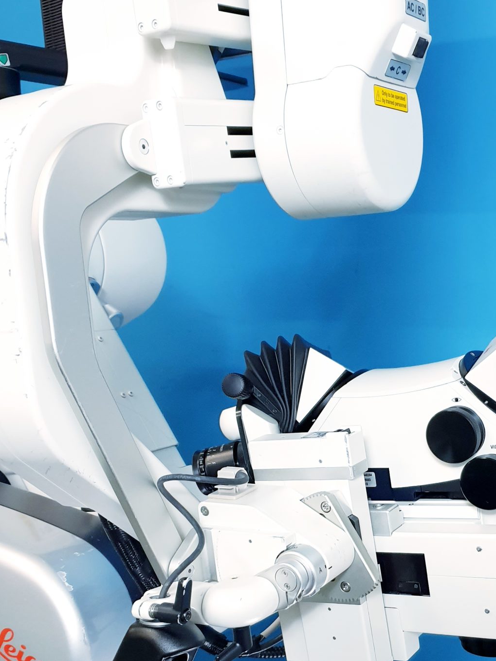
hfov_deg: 29.5
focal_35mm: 49
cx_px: 334
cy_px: 481
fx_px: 936
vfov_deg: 38.1
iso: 160
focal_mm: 4.3
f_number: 1.5
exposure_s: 1/50
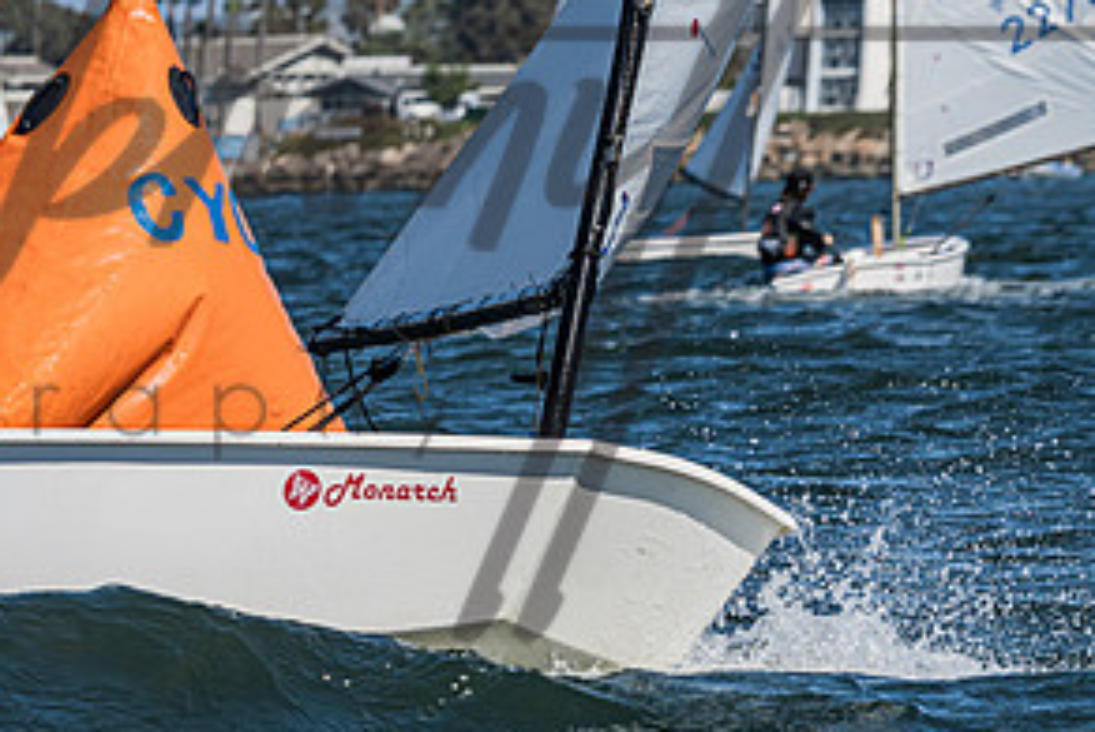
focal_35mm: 388
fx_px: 11807
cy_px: 281
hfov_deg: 5.3
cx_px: 458
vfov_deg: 3.5
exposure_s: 1/1250
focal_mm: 160
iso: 320
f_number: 9
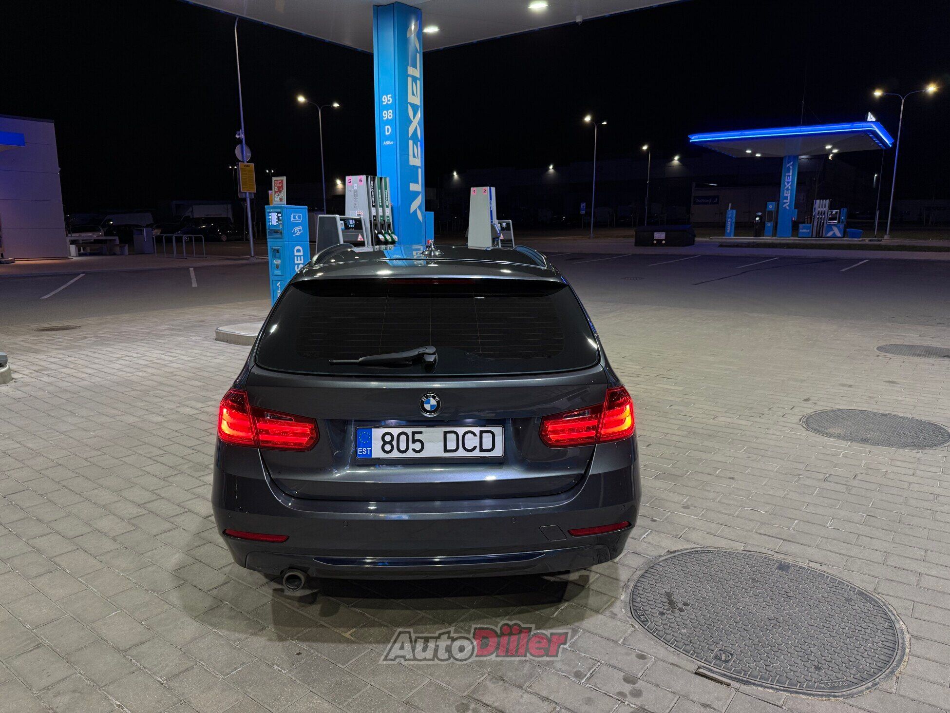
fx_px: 659
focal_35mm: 24
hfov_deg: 71.6
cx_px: 475
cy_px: 356
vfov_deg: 56.8
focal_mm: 6.76
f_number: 1.78
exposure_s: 1/50
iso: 160
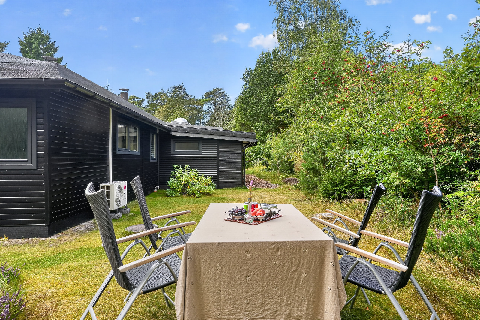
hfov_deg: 78.6
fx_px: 293
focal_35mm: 22
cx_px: 240
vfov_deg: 57.2
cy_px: 160
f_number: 8
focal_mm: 22
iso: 640
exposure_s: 1/80
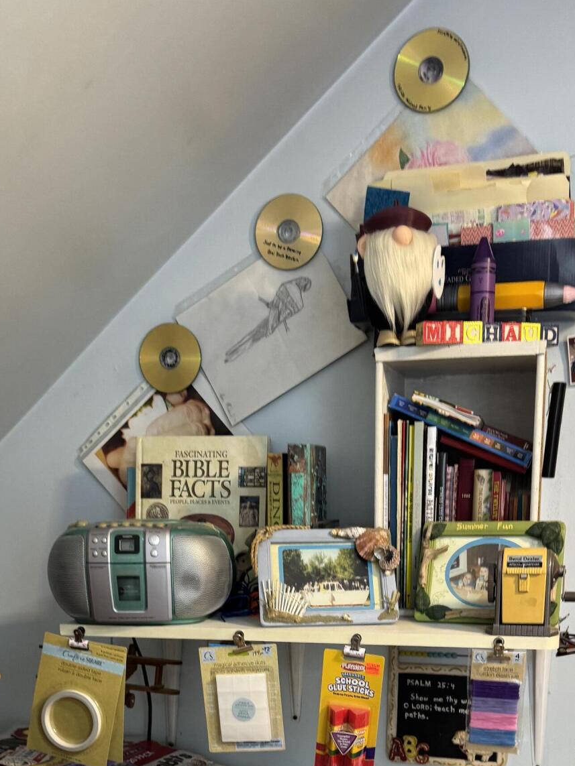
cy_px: 657
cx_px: 289
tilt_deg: -11.6
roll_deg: -0.4
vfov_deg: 41.9
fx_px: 930
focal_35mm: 42
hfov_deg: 34.3
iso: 200
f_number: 1.78
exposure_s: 1/60
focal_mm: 6.76
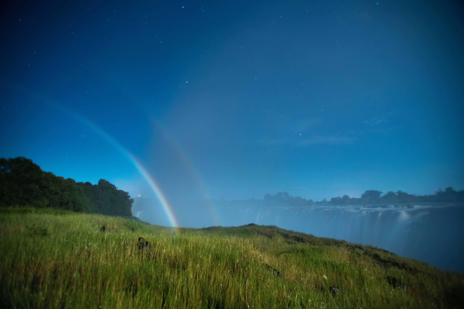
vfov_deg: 70.4
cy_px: 154
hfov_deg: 93.3
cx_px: 232
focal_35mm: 17
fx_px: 219
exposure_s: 10
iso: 2000
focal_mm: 17
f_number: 2.8
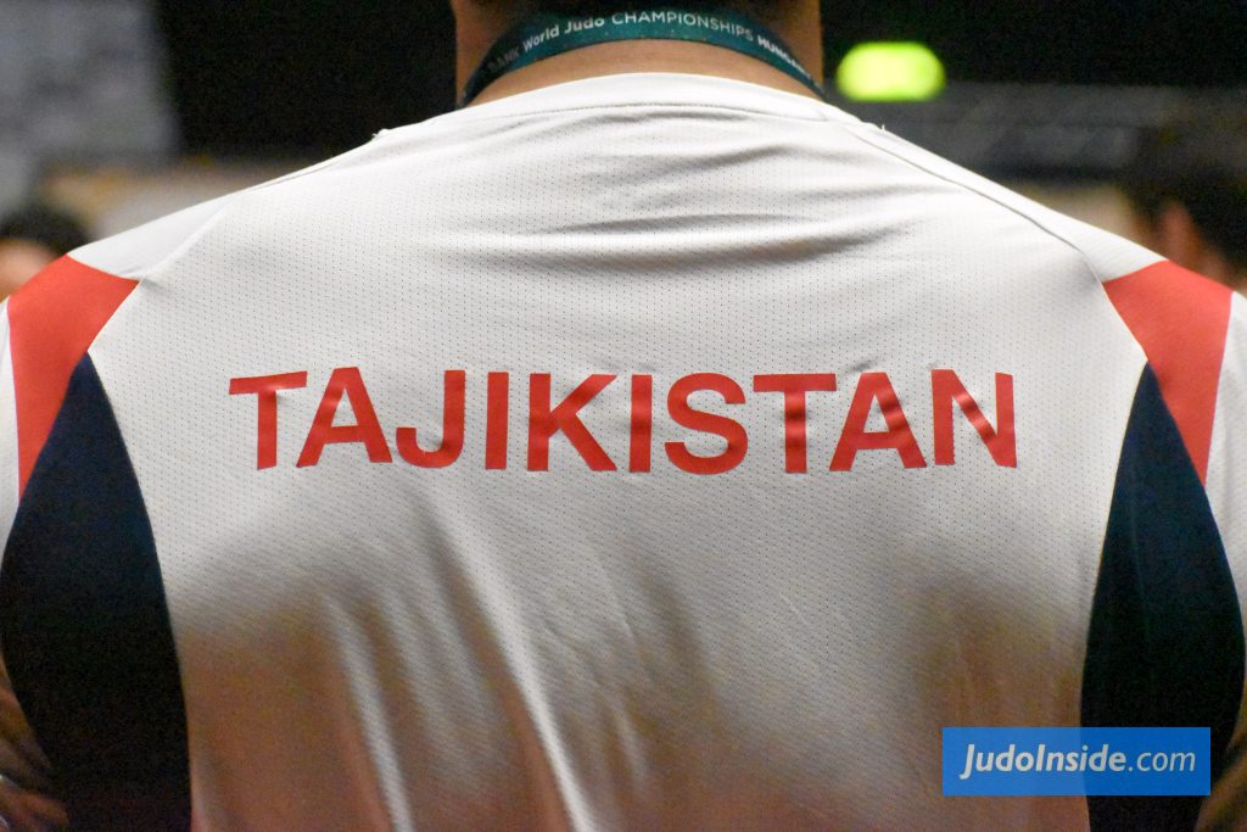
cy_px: 416
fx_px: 4936
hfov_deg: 14.4
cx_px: 624
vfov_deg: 9.6
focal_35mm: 142
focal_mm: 95
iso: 25600
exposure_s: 1/500
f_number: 7.1
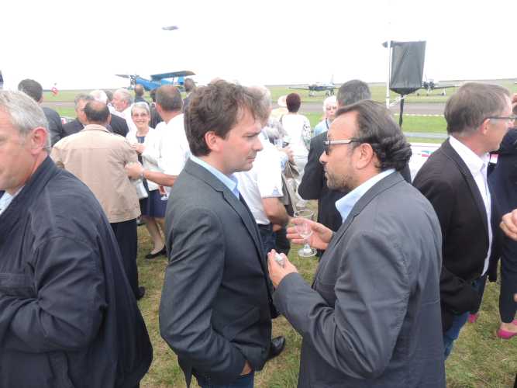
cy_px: 194
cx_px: 258
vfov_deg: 56.8
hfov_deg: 71.6
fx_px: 358
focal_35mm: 24
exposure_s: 1/60
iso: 100
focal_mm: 4.3
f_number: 3
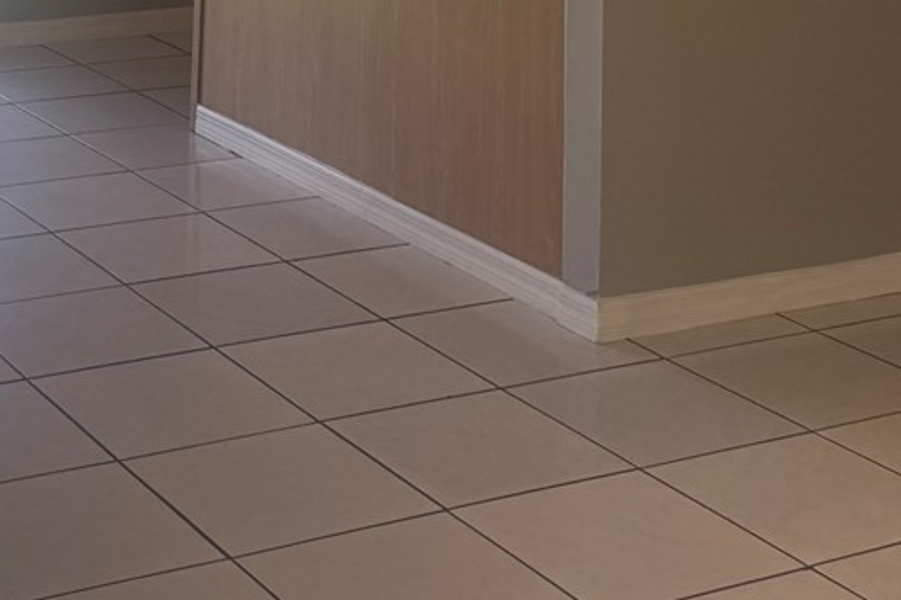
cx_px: 217
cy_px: -413
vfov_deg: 15.3
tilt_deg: +1.6
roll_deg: -2.0
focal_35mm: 79
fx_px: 1976
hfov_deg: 25.4
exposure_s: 1/421
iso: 100
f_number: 1.78
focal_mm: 6.76
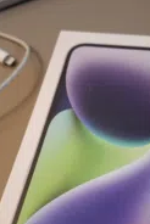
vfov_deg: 37.8
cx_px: 102
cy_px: 145
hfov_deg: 25.9
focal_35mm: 52
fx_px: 324
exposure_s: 1/25
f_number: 1.8
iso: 400
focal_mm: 5.54
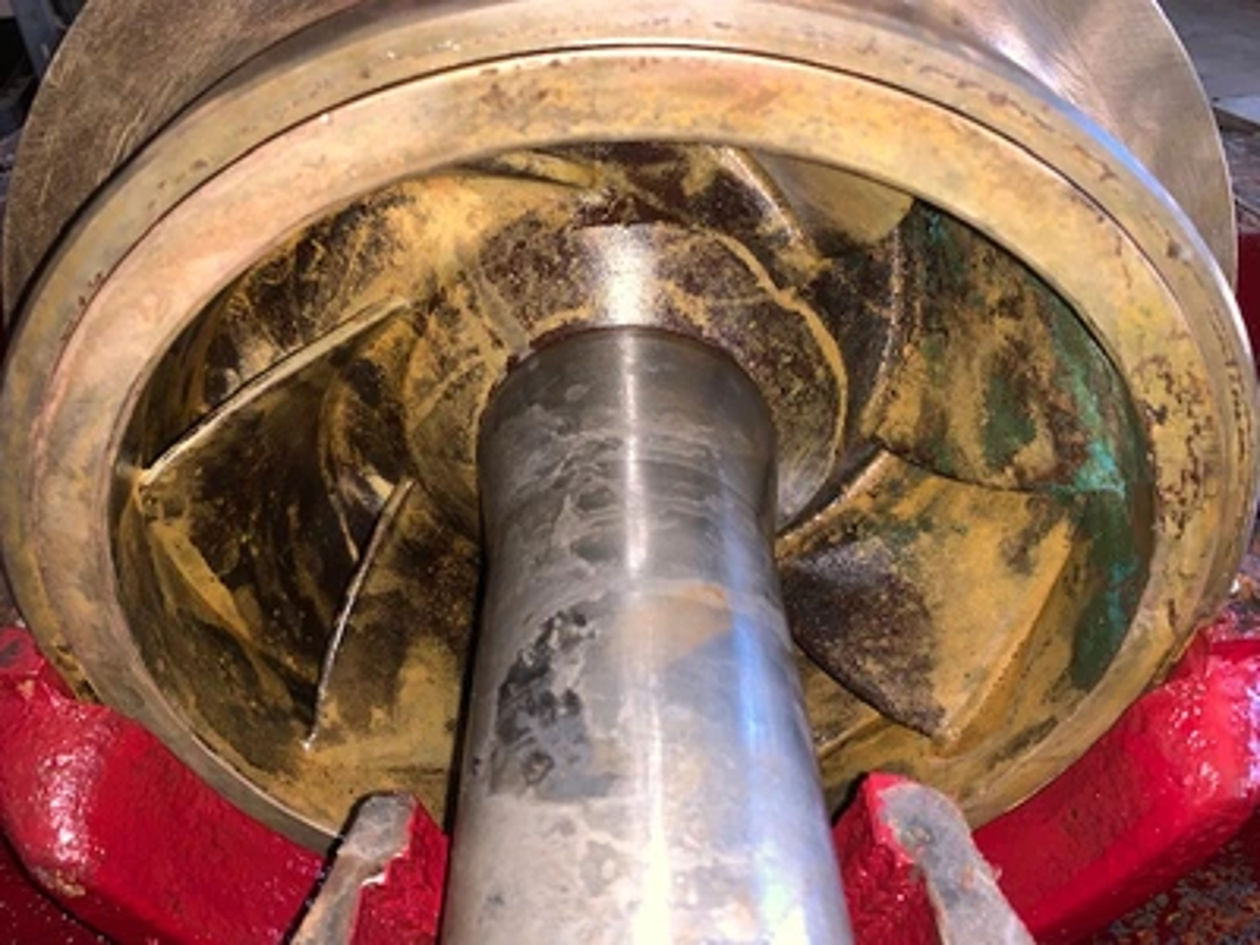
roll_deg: +0.6
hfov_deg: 67.3
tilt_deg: -37.9
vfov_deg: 53.1
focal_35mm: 26
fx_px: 946
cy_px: 472
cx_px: 630
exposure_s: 1/24
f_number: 1.8
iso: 32
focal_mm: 4.25
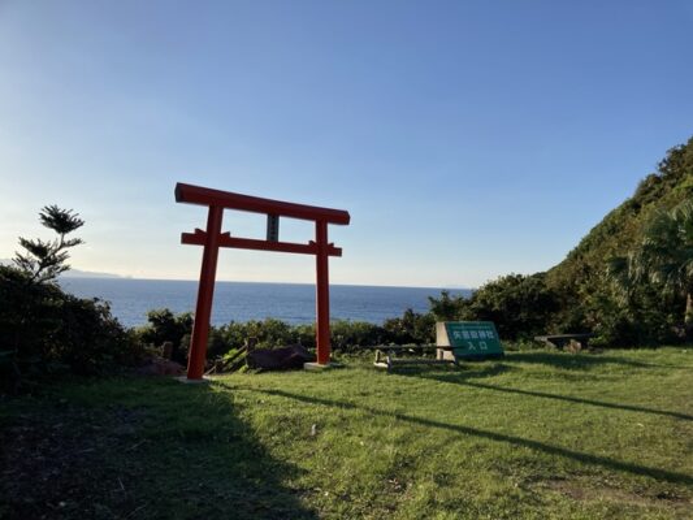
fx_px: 561
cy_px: 260
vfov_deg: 49.8
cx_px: 346
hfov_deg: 63.4
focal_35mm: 28
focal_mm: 3.99
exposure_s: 1/3003
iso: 20
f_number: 1.8
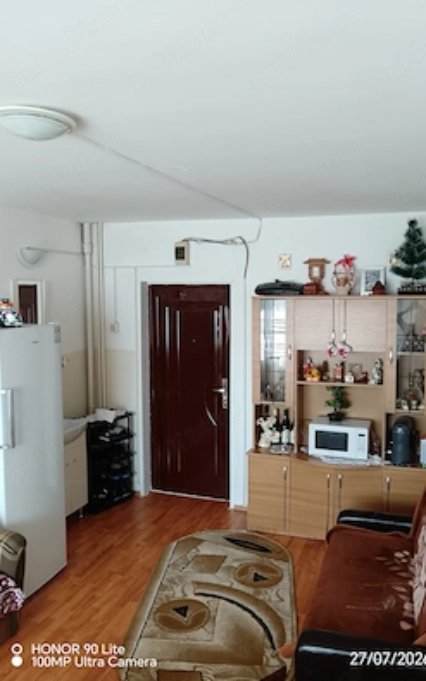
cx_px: 245
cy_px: 340
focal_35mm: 29
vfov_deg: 64.6
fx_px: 539
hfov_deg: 43.0
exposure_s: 1/100
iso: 556
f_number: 1.9
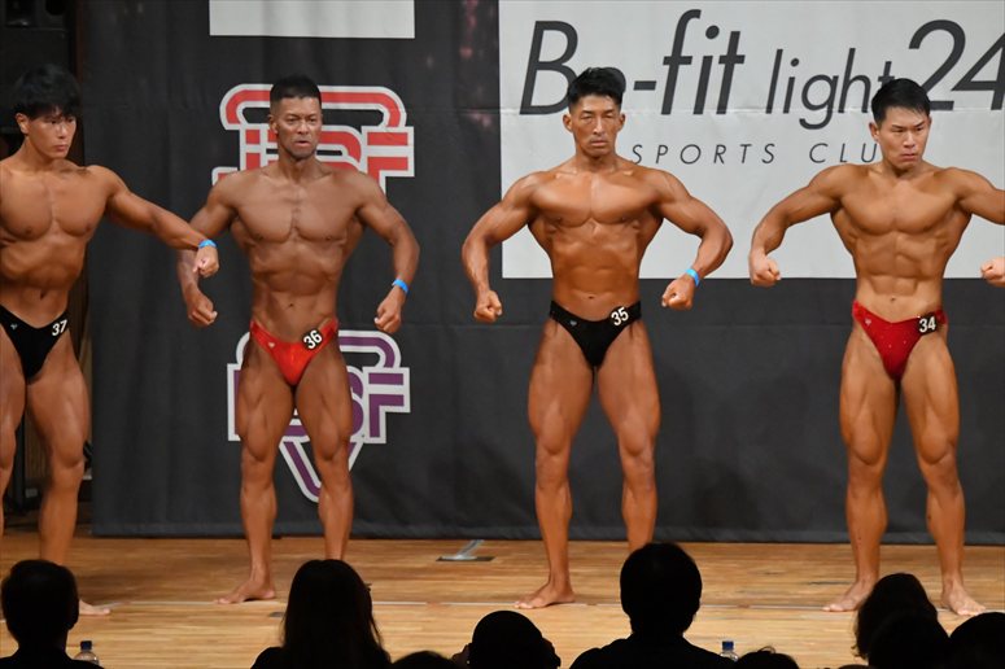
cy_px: 334
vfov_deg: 5.1
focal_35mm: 270
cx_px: 502
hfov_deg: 7.6
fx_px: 7534
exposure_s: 1/400
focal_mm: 180
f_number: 5.6
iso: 8000
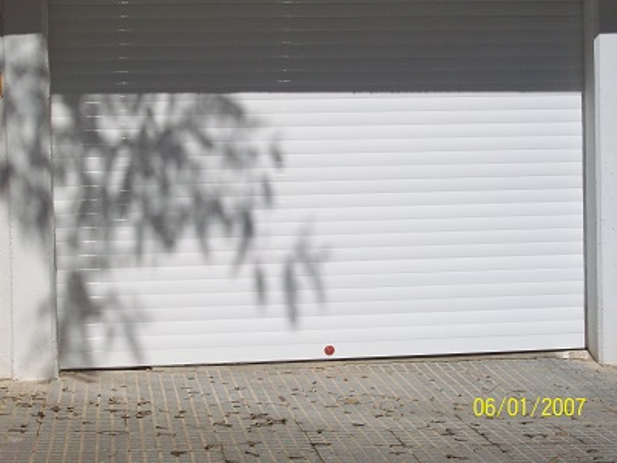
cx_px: 308
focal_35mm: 87
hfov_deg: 22.5
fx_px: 1551
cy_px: 232
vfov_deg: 17.0
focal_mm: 14.3
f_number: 7.6
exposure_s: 1/822
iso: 80
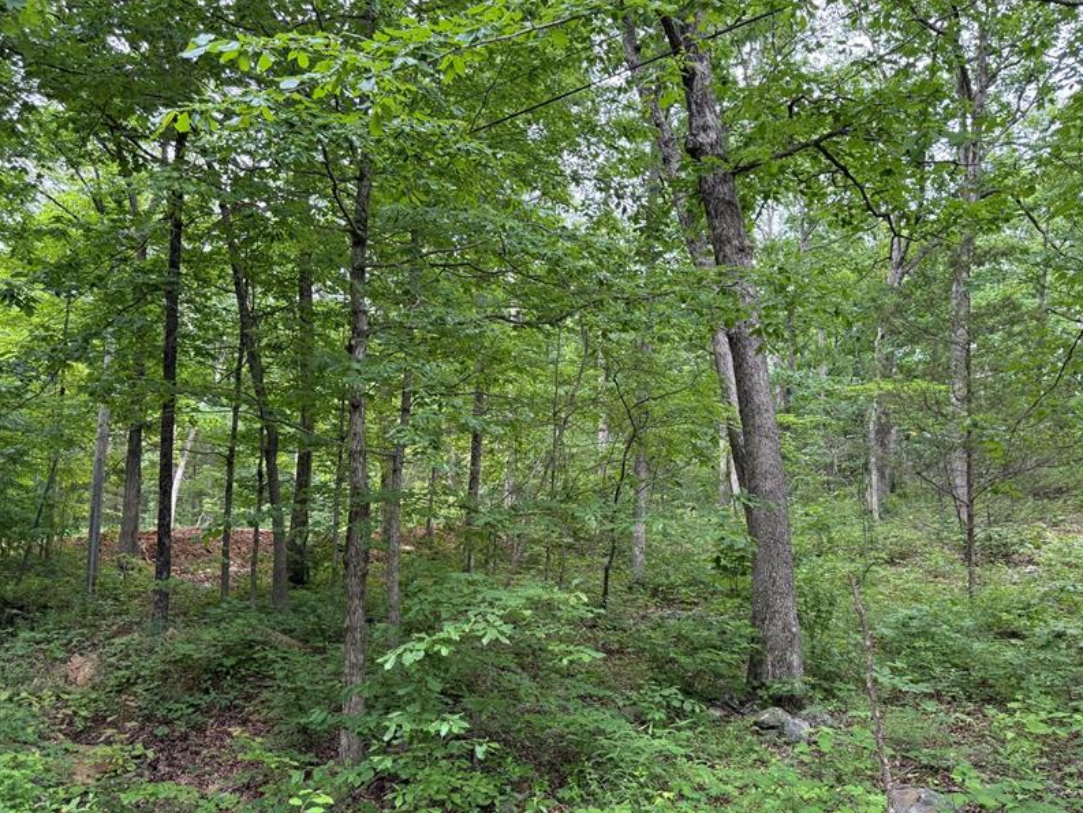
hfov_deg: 58.3
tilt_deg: +8.1
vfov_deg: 45.1
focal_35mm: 31
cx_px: 541
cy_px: 503
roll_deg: -0.9
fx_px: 970
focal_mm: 6.76
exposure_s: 1/107
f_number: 1.78
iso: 200
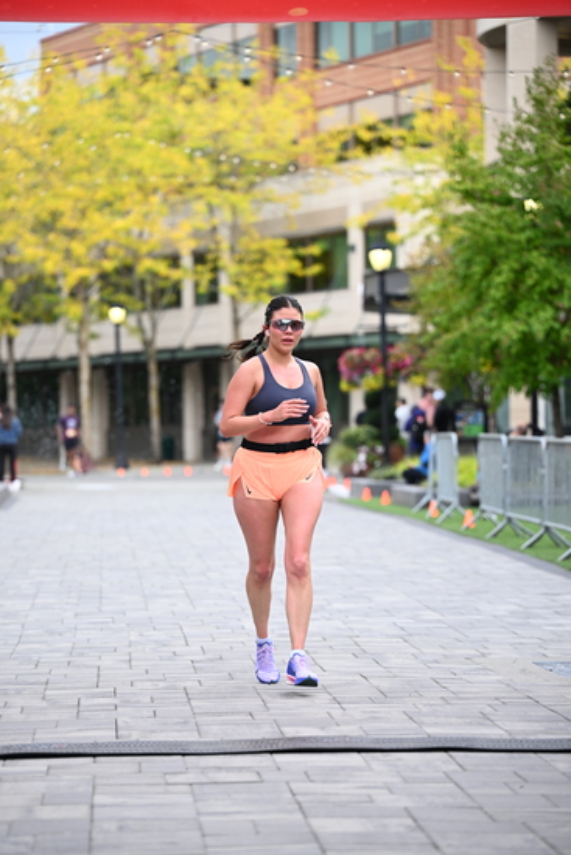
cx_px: 286
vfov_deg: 17.8
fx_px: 2734
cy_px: 428
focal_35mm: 115
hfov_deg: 11.9
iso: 640
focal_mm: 115
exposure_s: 1/1600
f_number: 2.8
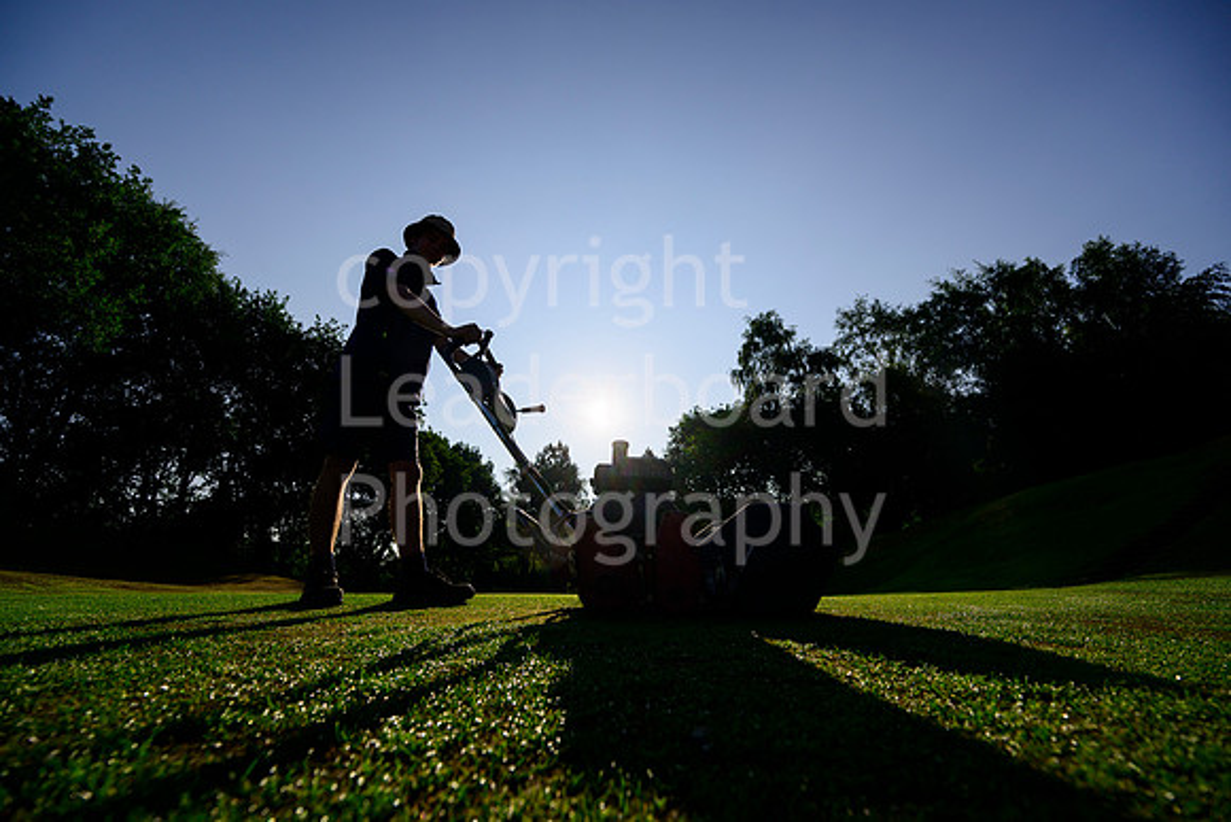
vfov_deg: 81.2
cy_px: 411
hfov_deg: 104.2
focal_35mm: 14
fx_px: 479
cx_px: 616
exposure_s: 1/2500
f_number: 5.6
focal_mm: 14
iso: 125
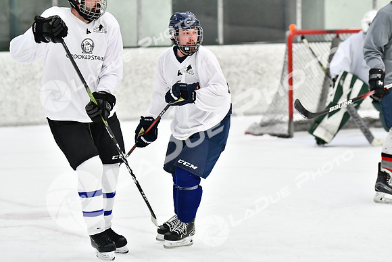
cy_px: 131
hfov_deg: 10.5
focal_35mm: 195
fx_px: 2124
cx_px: 196
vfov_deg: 7.0
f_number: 2.8
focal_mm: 130
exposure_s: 1/1600
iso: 6400
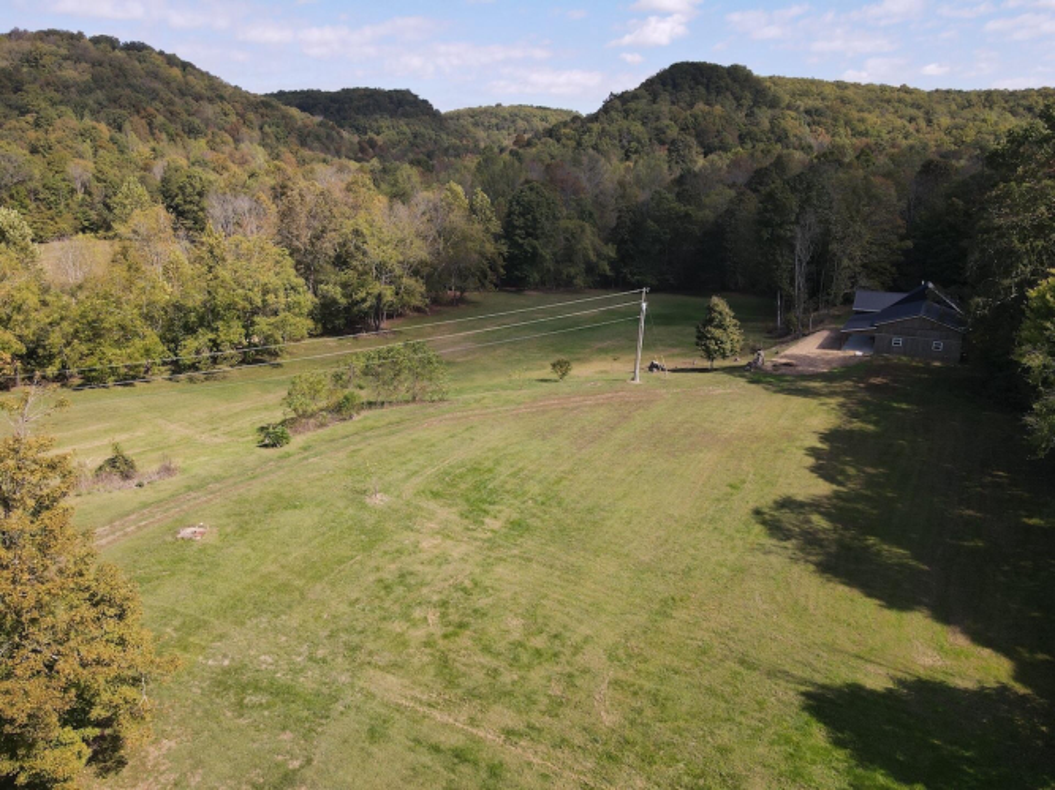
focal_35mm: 24
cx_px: 528
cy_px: 395
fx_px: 731
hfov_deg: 71.6
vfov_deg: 56.8
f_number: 2.8
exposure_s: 1/400
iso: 100
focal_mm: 4.5
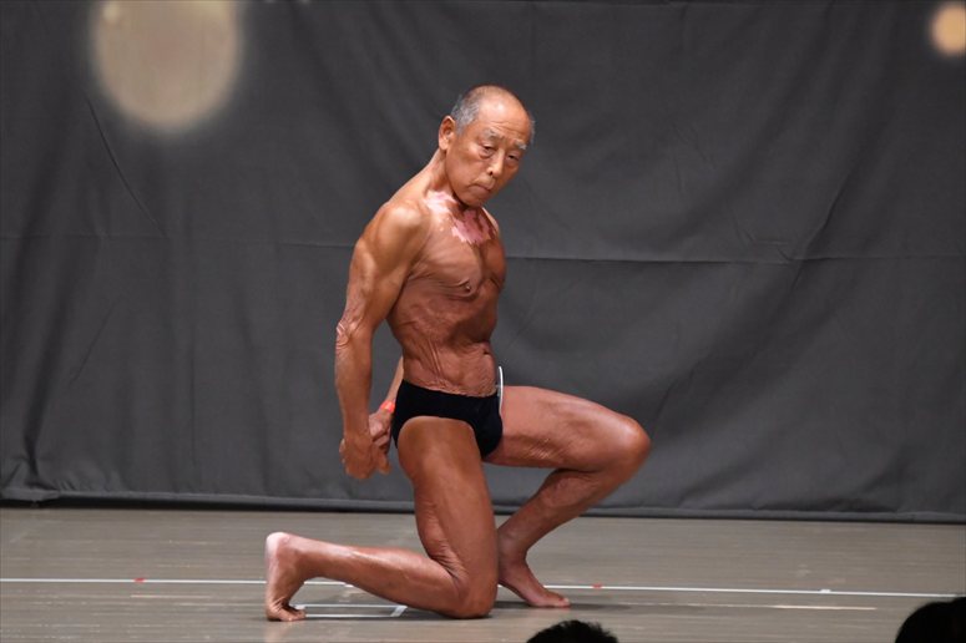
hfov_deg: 6.5
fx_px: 8448
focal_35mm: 315
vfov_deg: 4.4
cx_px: 483
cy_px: 322
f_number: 5.6
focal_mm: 210
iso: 6400
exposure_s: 1/400
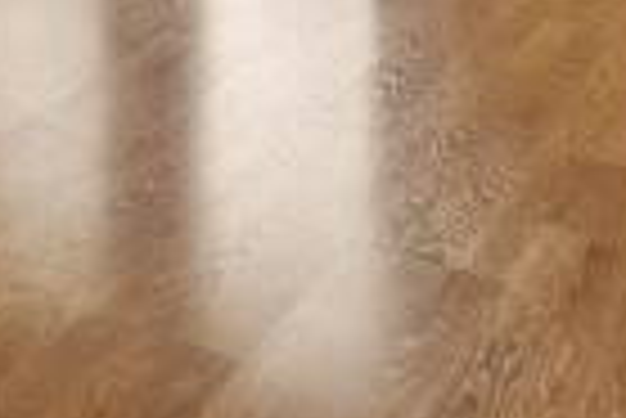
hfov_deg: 17.5
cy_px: -400
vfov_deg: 14.3
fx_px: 1410
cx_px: -644
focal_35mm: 81
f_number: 8
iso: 400
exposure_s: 1/50
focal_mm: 10
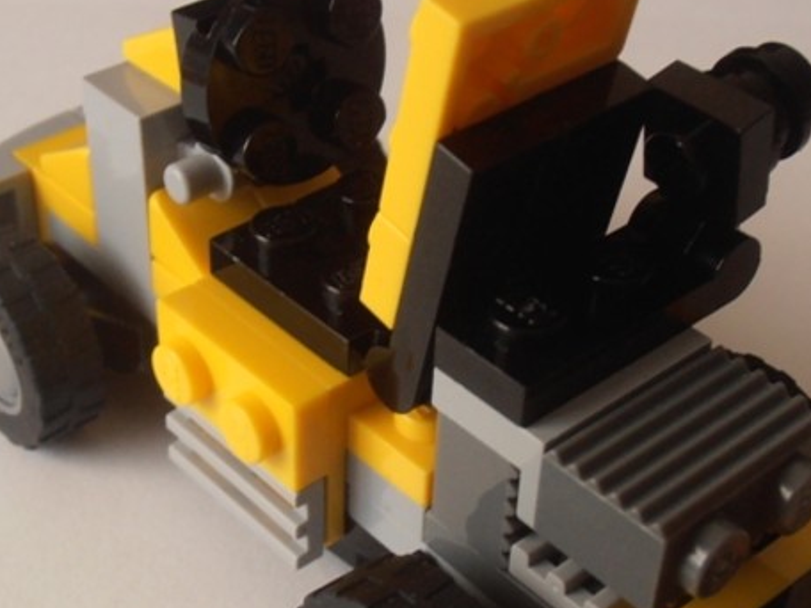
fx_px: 1710
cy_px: 372
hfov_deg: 26.7
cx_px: 372
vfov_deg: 20.1
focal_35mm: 73
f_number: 3.9
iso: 125
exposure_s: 1/25
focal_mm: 6.61
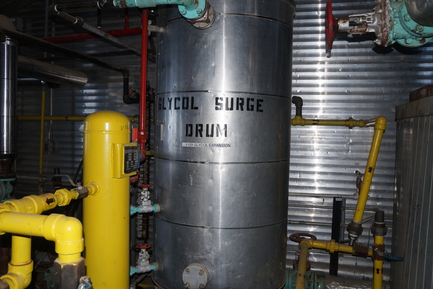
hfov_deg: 61.9
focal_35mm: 30
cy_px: 144
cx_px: 216
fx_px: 361
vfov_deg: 43.6
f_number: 3.5
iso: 800
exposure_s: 1/60
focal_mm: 20
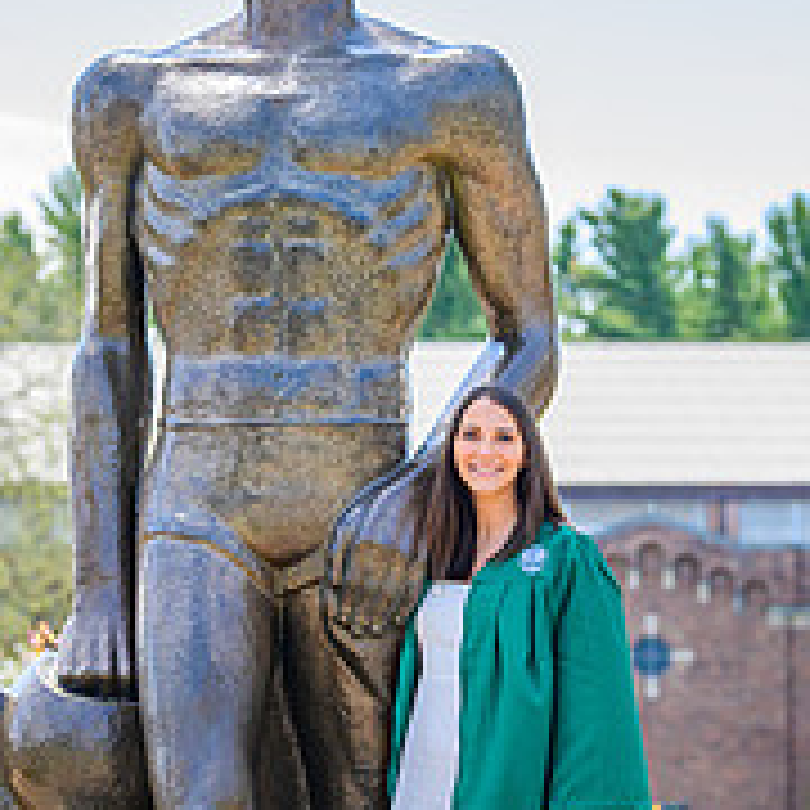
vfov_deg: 6.8
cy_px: 588
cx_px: 459
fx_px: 6830
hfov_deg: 6.8
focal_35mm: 258
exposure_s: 1/800
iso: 250
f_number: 4
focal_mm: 92
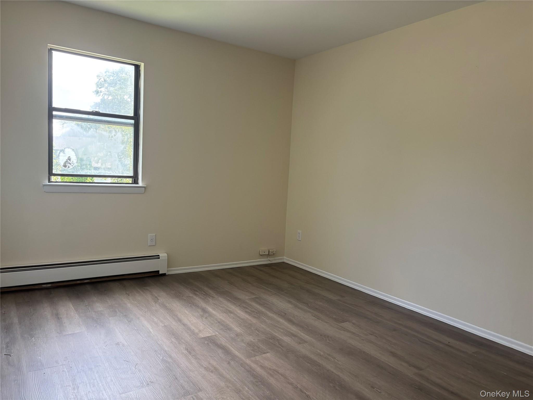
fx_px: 400
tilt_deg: -5.2
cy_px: 200
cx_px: 266
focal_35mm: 26
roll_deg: -3.0
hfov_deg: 67.3
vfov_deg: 53.1
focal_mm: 5.96
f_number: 1.6
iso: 100
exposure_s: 1/121
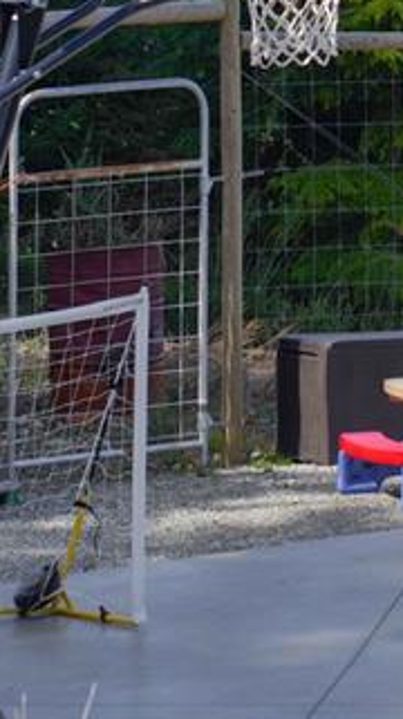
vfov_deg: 6.5
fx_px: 6341
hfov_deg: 3.6
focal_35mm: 333
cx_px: 712
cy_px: -69
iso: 100
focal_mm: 85
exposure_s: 1/400
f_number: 5.6
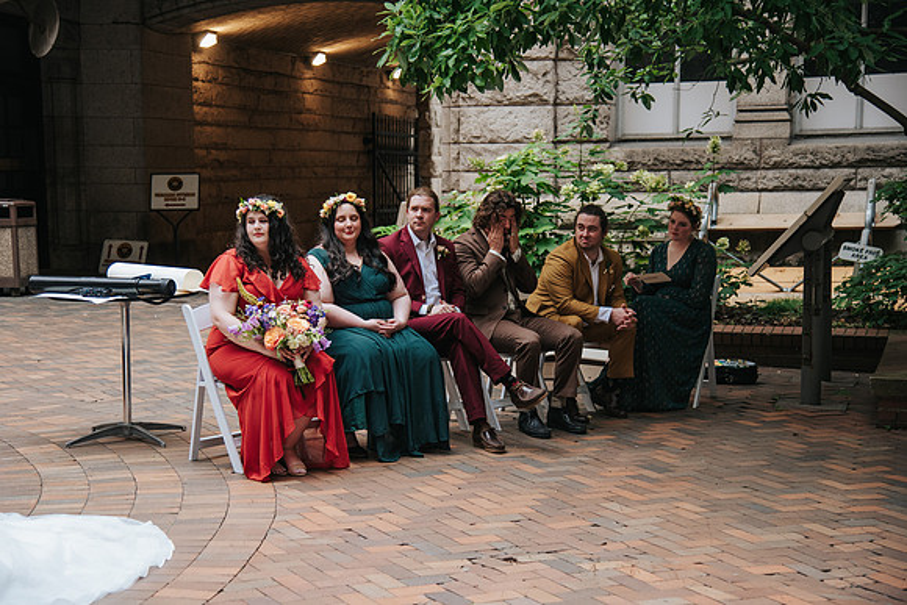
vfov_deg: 20.9
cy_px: 307
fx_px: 1642
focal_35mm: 65
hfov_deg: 30.9
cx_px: 438
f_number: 4
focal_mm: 62
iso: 900
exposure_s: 1/500
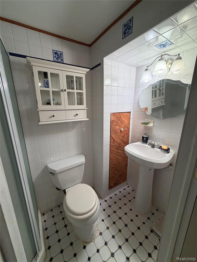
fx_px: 106
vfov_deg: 102.1
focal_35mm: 14
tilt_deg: -14.2
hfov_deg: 85.7
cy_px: 131
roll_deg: +0.4
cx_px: 98
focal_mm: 2.22
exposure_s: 1/120
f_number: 2.2
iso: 125
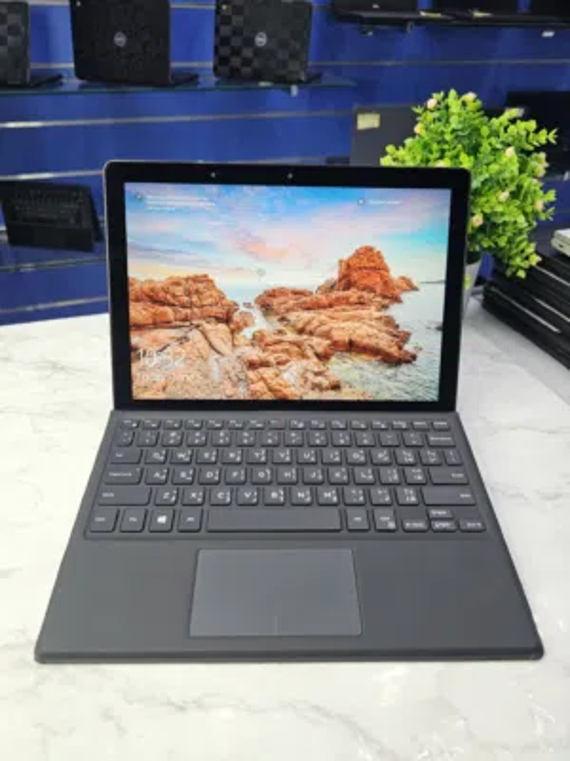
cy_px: 380
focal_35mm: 23
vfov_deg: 73.9
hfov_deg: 58.9
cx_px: 285
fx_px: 505
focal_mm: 6.3
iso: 100
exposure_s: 1/100
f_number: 1.7
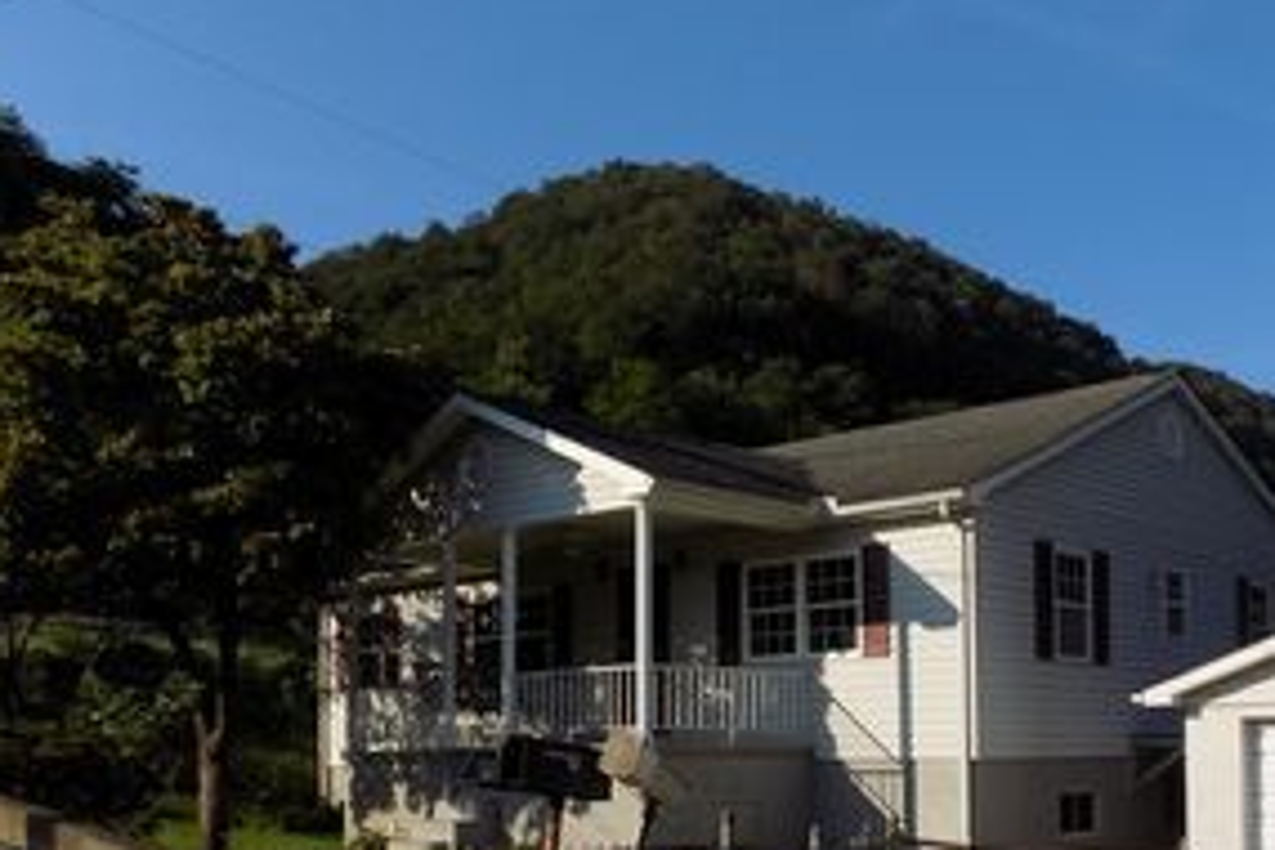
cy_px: 673
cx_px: 931
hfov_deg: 45.1
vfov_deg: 31.1
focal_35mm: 42
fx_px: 1487
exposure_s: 1/1000
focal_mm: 4
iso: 80
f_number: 3.1
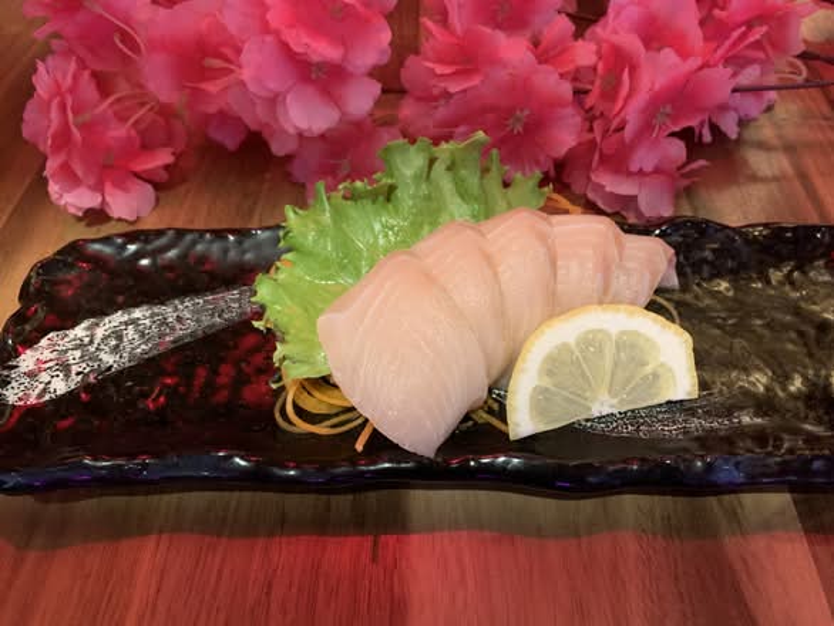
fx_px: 627
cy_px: 313
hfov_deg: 67.3
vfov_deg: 53.1
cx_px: 417
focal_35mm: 26
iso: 500
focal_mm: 4.25
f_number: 1.8
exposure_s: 1/30
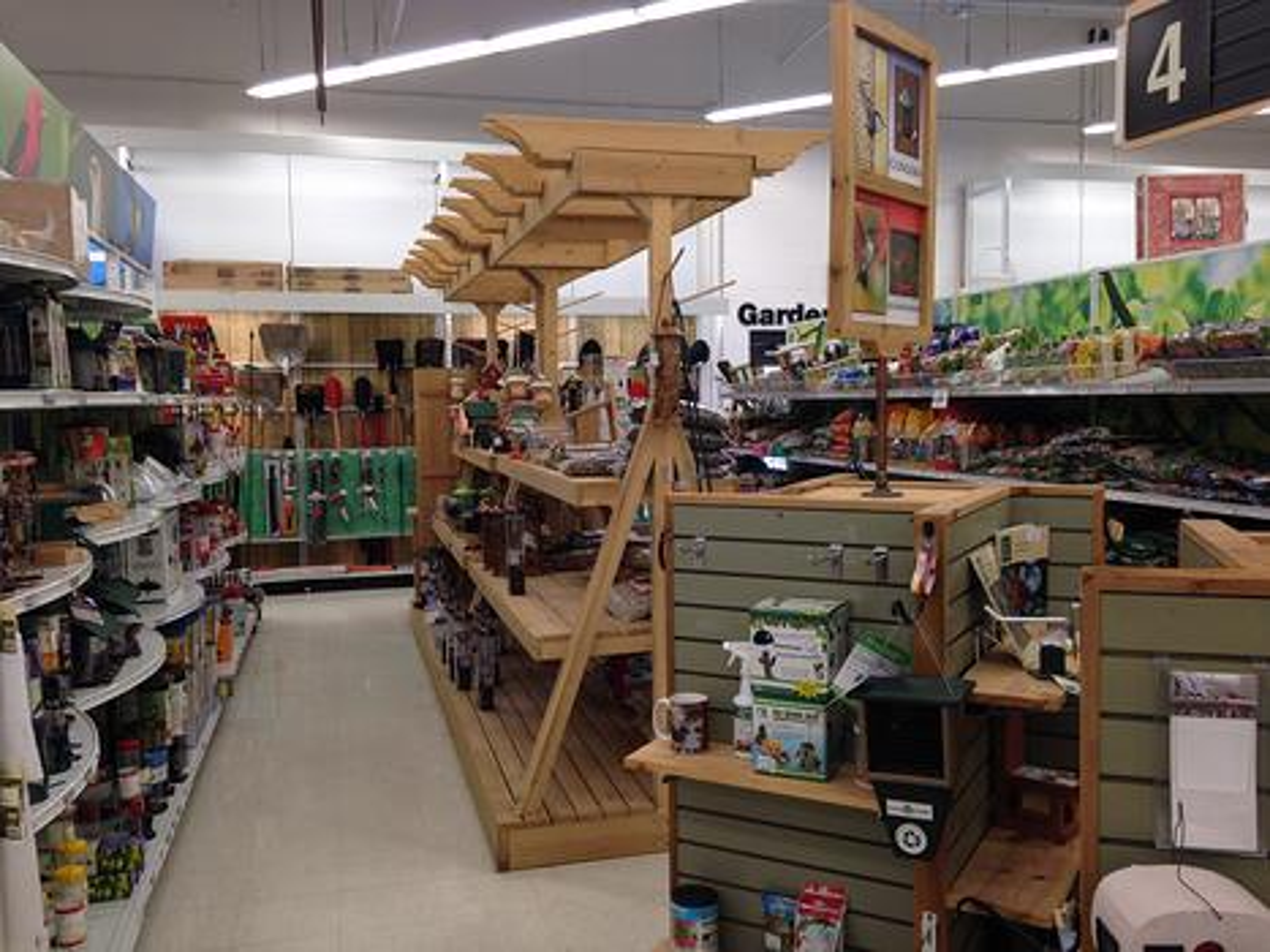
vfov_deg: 42.9
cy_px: 476
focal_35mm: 33
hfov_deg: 55.4
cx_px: 635
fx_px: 1210
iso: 64
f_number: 2.4
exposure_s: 1/40
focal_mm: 4.12
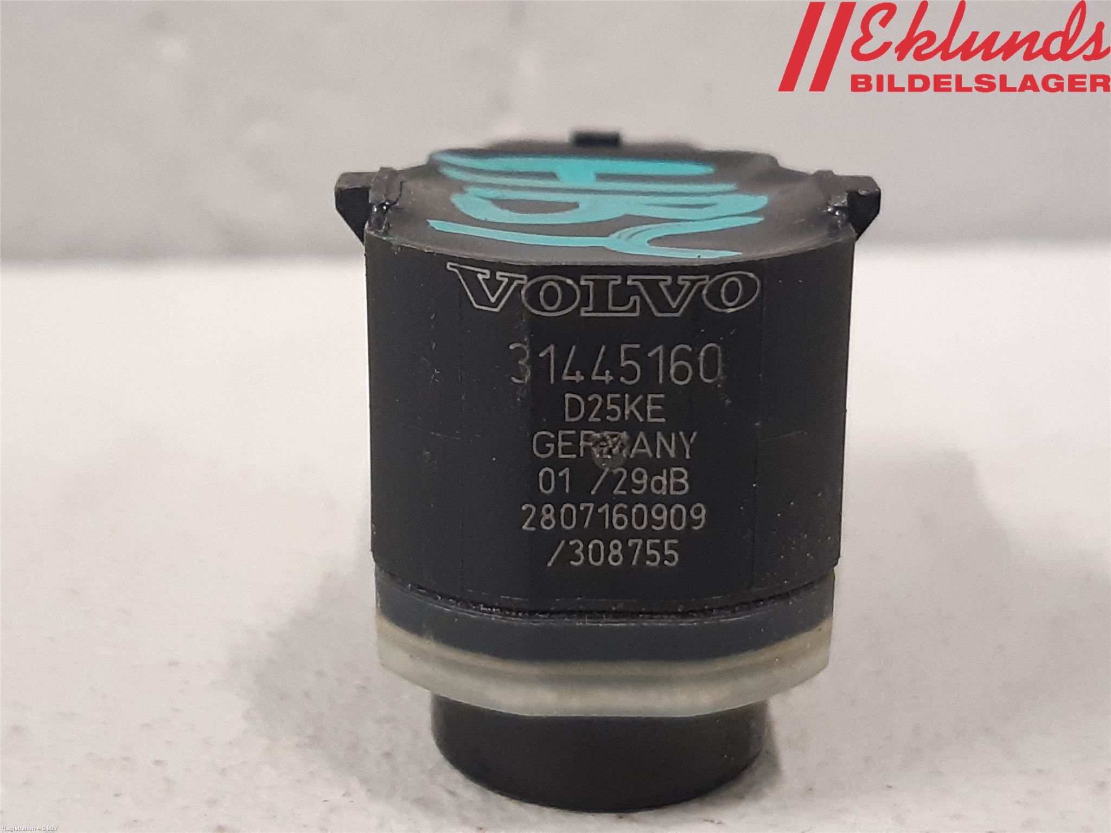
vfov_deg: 53.1
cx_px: 556
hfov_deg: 67.3
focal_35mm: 26
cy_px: 416
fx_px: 834
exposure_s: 1/50
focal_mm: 3.93
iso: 320
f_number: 1.7
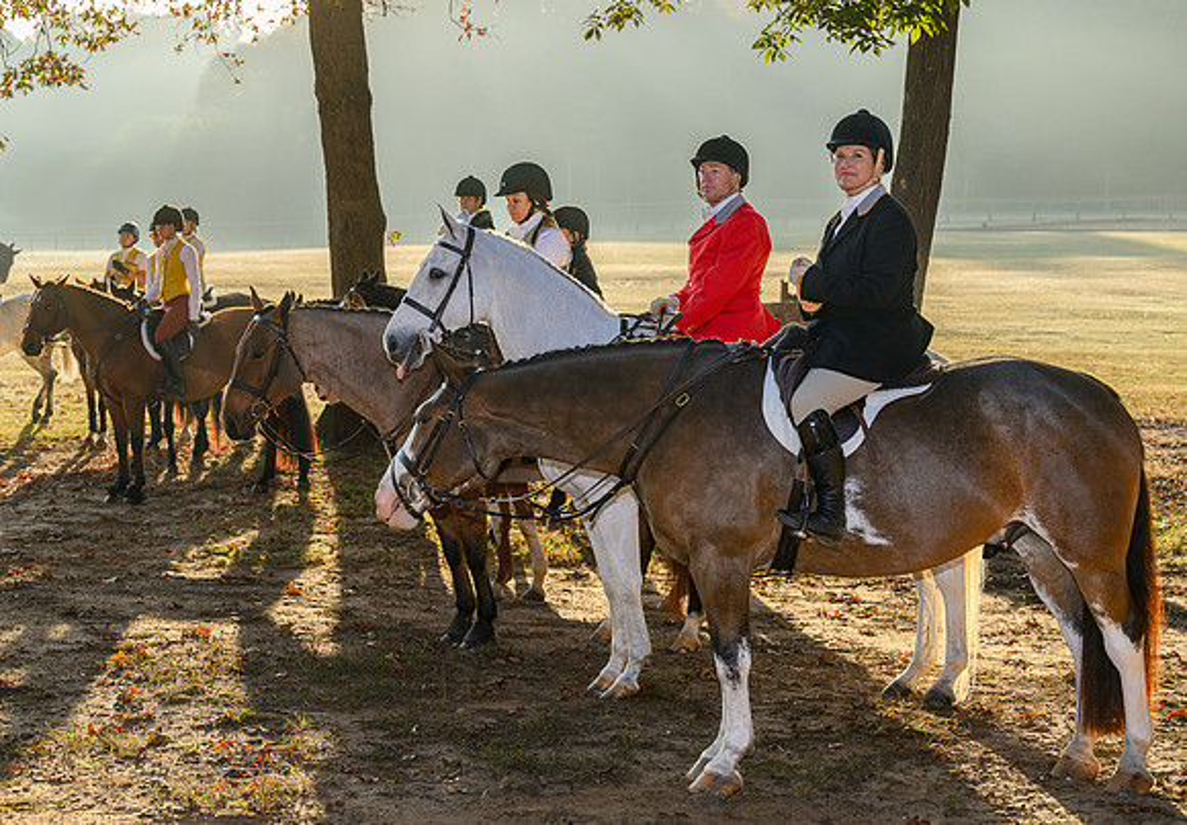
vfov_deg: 18.5
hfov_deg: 26.4
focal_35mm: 76
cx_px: 564
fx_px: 2531
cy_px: 391
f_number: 4.5
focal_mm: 70
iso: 500
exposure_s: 1/400
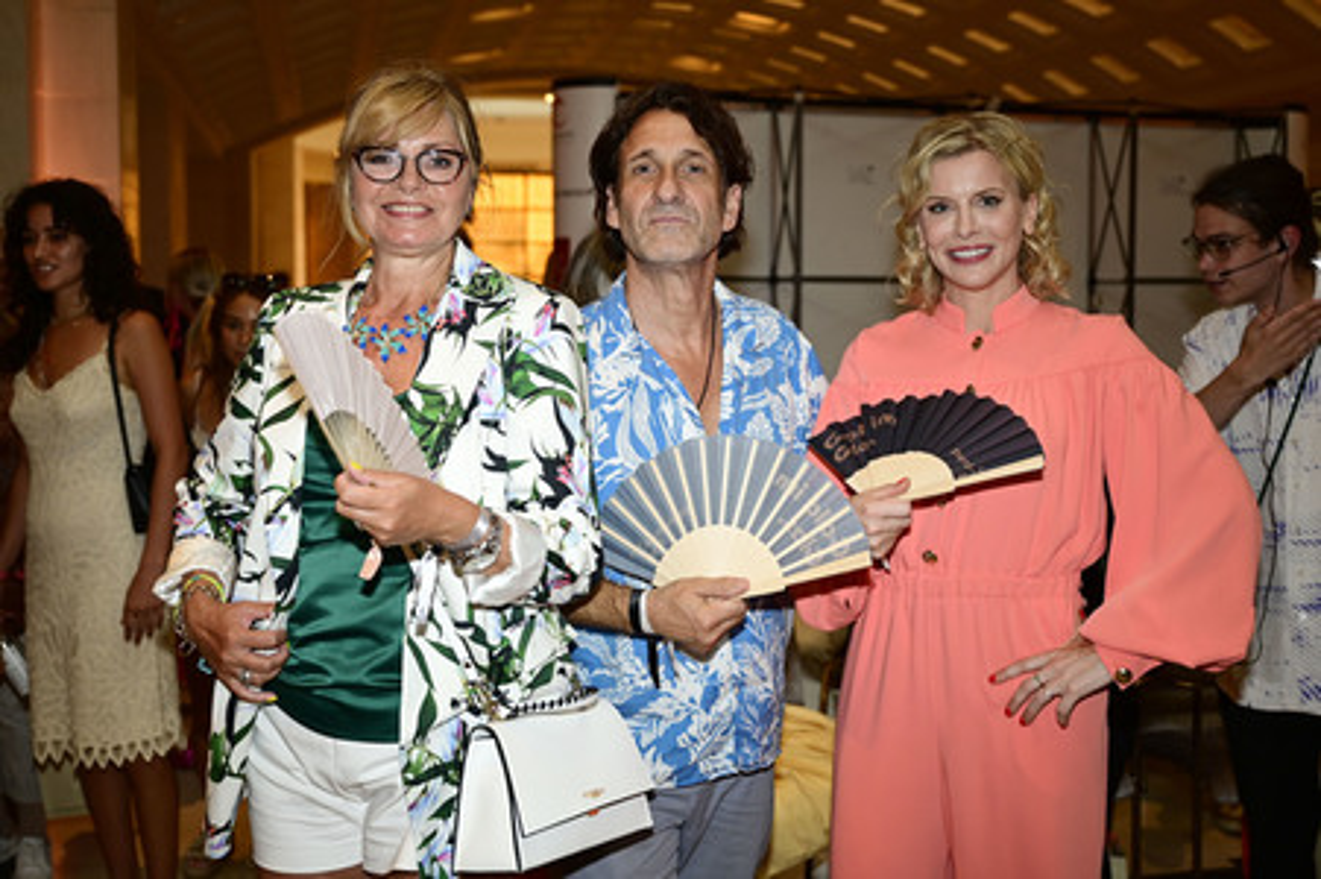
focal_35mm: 35
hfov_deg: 54.5
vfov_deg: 37.8
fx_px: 1283
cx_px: 660
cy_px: 440
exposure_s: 1/200
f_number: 2.8
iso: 640
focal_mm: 35
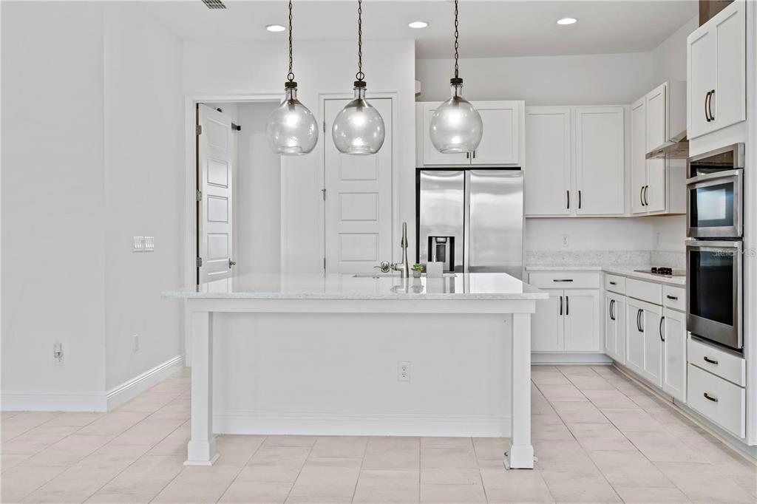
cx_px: 378
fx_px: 736
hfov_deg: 54.4
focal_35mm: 35
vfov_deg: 37.8
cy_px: 252
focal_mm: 35
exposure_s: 1/3
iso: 100
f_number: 9
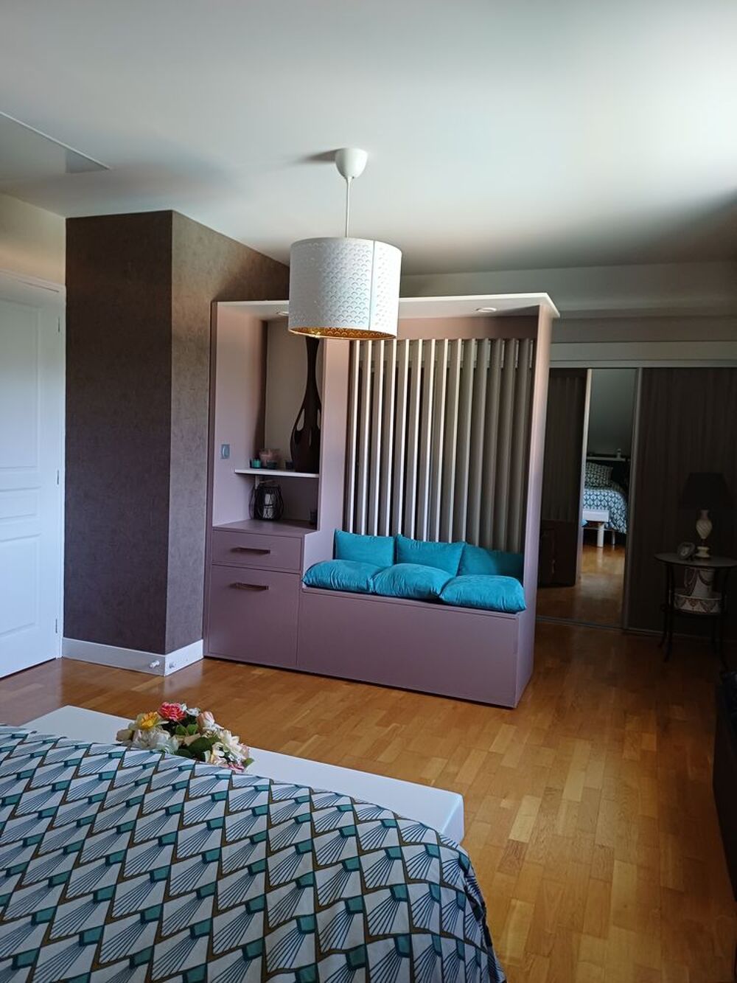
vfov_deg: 69.4
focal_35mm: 25
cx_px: 368
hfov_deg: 54.9
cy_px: 492
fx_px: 710
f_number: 1.8
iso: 320
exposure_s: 1/33.3
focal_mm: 4.65
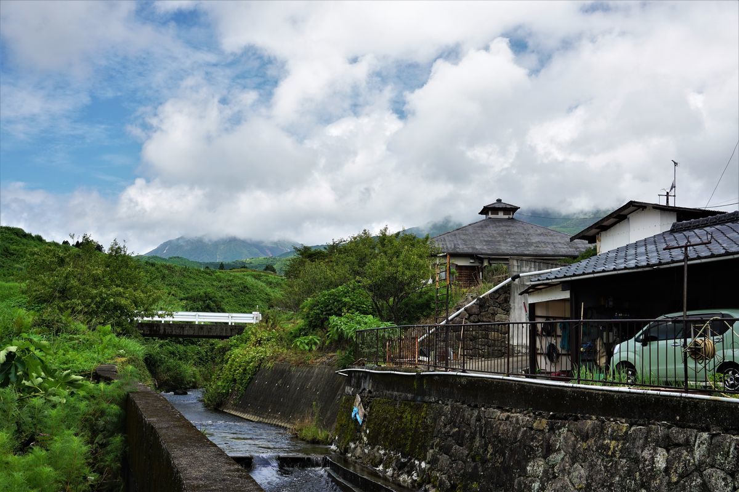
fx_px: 862
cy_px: 246
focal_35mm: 42
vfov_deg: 31.9
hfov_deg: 46.4
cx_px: 370
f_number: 11
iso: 100
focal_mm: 28
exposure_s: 1/160
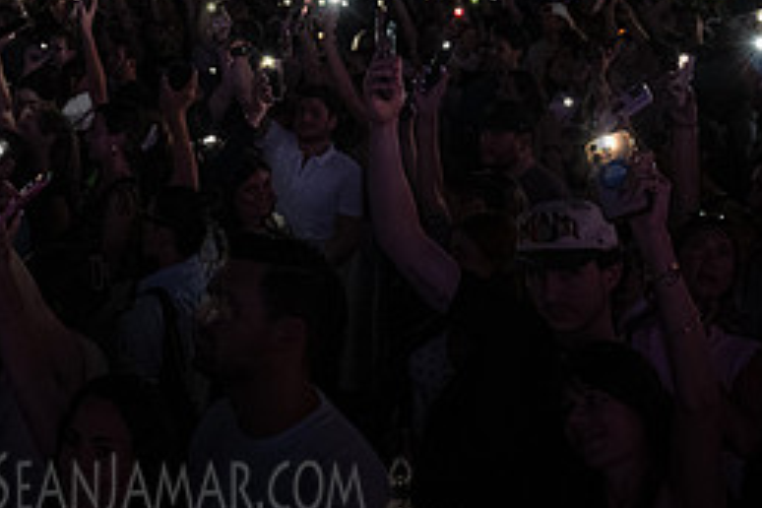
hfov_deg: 36.2
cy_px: -16
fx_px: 1143
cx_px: 213
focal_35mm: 54
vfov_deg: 23.8
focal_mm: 24
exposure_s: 1/320
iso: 6400
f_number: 4
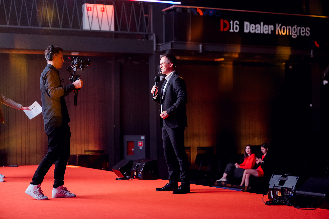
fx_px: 640
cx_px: 164
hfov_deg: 28.8
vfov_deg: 19.5
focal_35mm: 70
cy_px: 110
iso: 1000
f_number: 2
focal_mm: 70
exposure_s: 1/200
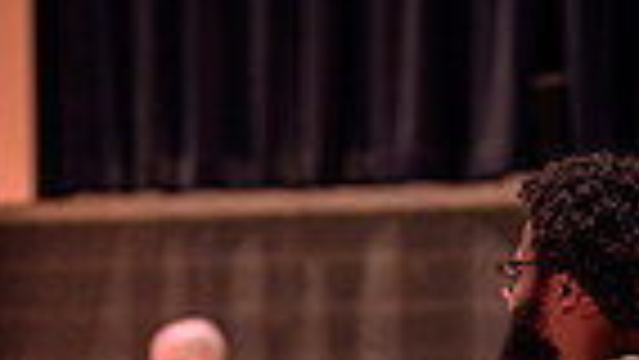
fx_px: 4322
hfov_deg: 8.5
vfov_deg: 4.6
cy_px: 922
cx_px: 322
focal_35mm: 255
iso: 1600
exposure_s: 1/200
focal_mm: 50
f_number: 1.4
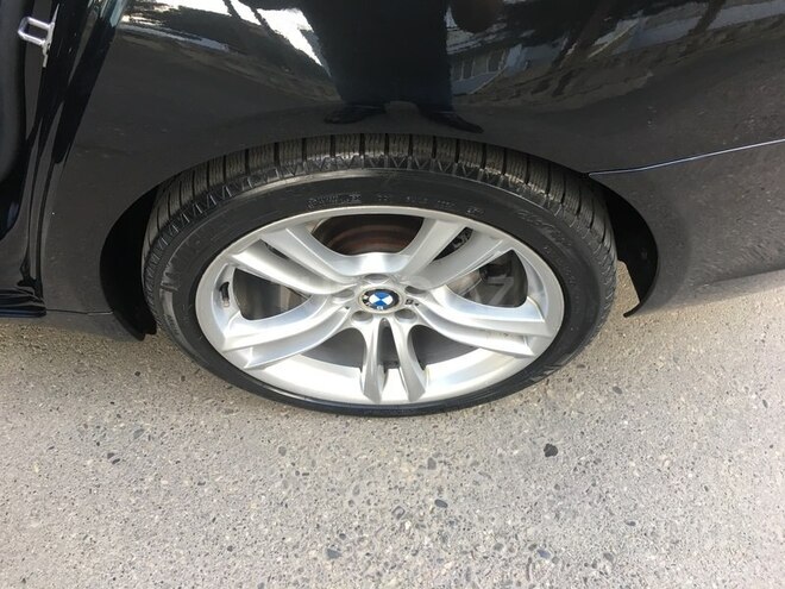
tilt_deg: -56.5
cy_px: 294
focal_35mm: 29
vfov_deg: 48.2
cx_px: 392
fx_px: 658
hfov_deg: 61.7
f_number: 2.2
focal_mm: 4.15
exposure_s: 1/33
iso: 25
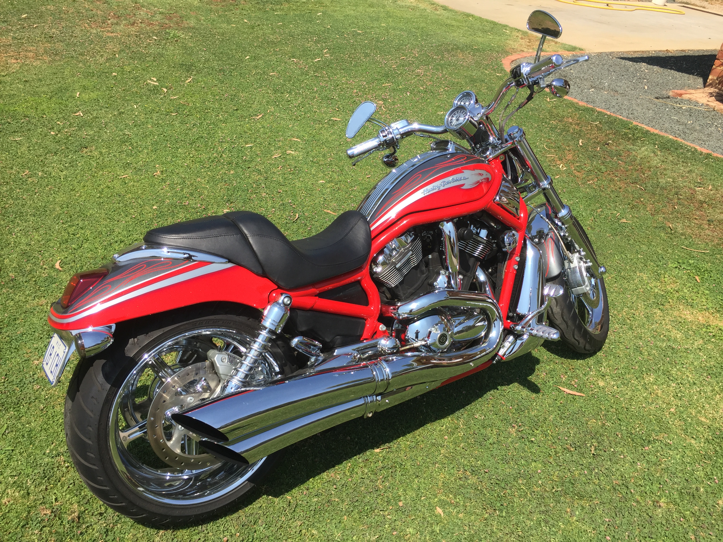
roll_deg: -9.5
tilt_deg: -30.8
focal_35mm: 29
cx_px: 362
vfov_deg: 48.2
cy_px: 271
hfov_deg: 61.7
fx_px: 606
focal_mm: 4.15
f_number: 2.2
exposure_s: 1/1464
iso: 32
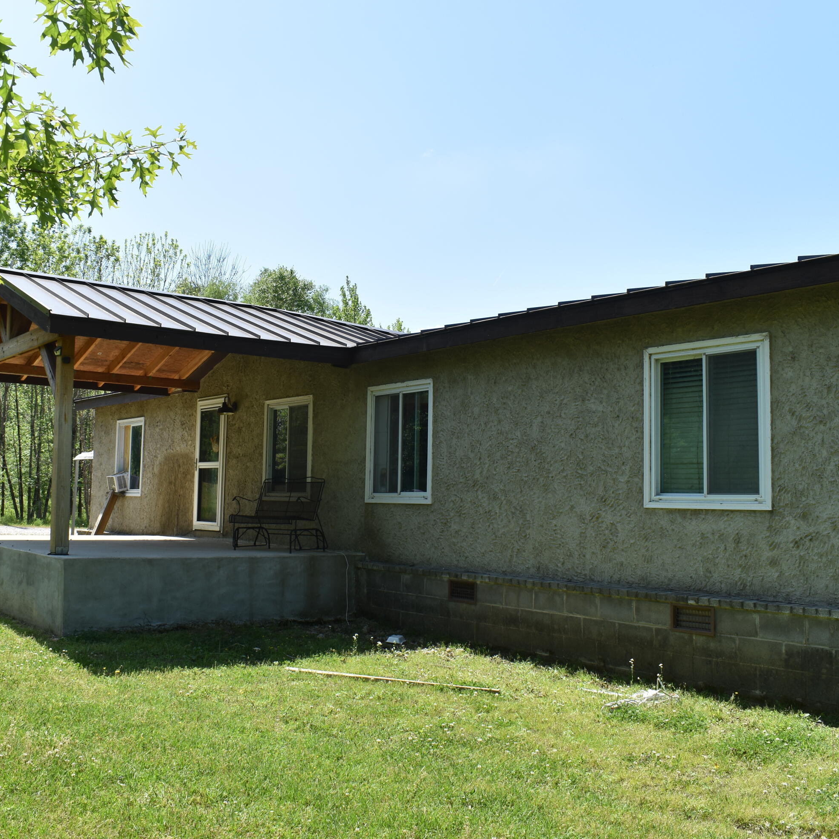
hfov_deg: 47.1
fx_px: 960
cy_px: 416
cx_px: 356
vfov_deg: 47.2
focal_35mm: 35
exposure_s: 1/250
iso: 125
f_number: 8
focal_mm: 18
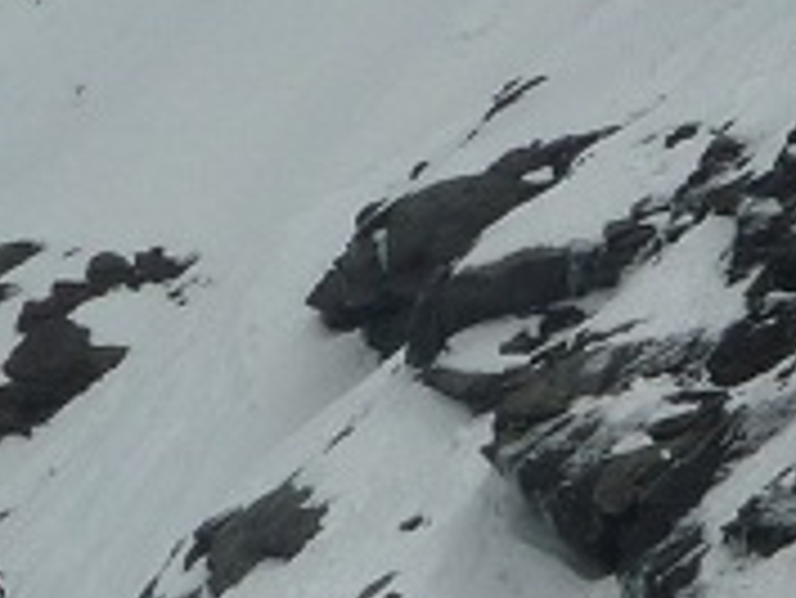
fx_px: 3843
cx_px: 591
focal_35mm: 167
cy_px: 330
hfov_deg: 11.8
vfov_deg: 8.9
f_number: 8
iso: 80
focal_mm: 5.2
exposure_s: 1/800
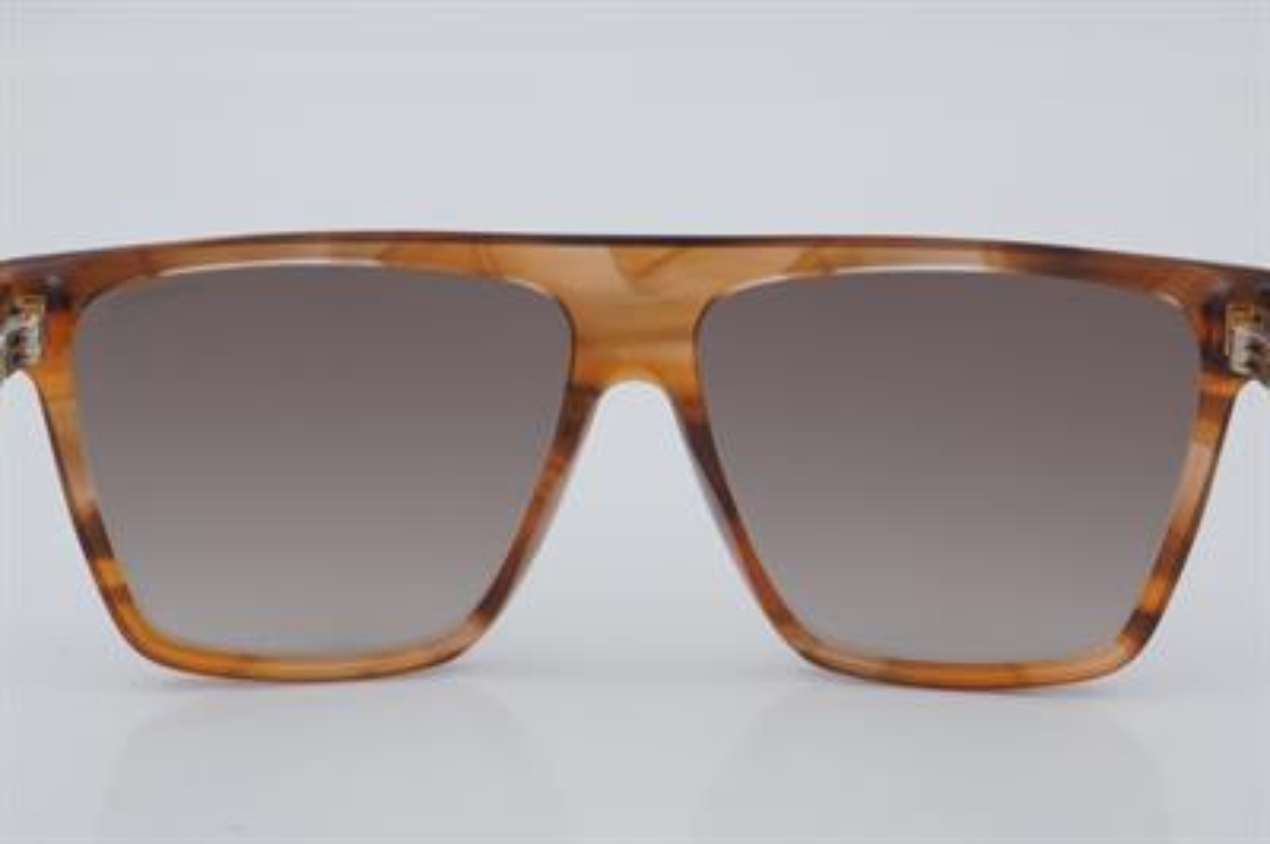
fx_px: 2908
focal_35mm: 82
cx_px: 635
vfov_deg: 16.5
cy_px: 422
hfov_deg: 24.6
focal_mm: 55
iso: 100
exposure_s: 1/4
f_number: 32
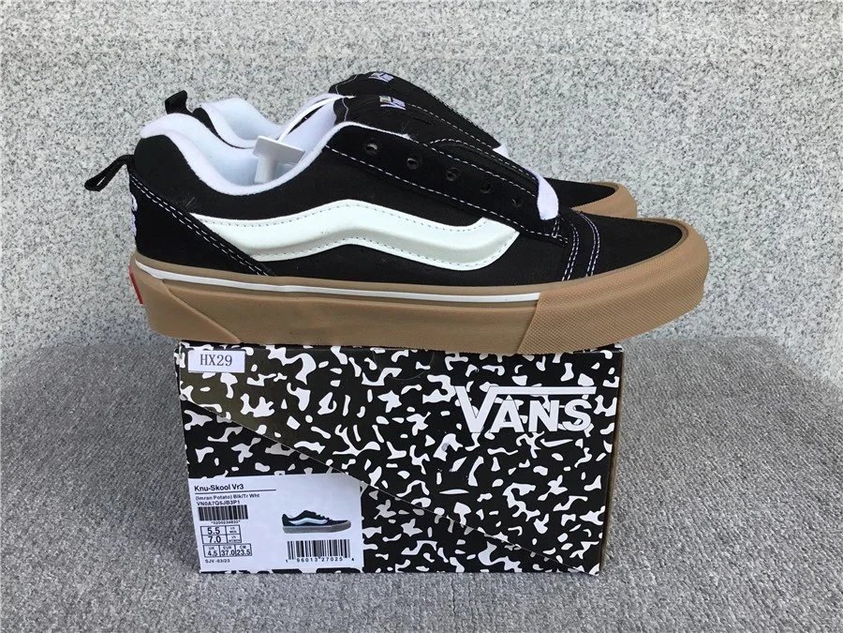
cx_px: 422
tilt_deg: -18.7
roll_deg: -0.3
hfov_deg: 58.4
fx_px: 755
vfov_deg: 45.4
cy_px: 316
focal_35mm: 31
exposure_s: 1/262
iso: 25
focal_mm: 3.3
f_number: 2.4
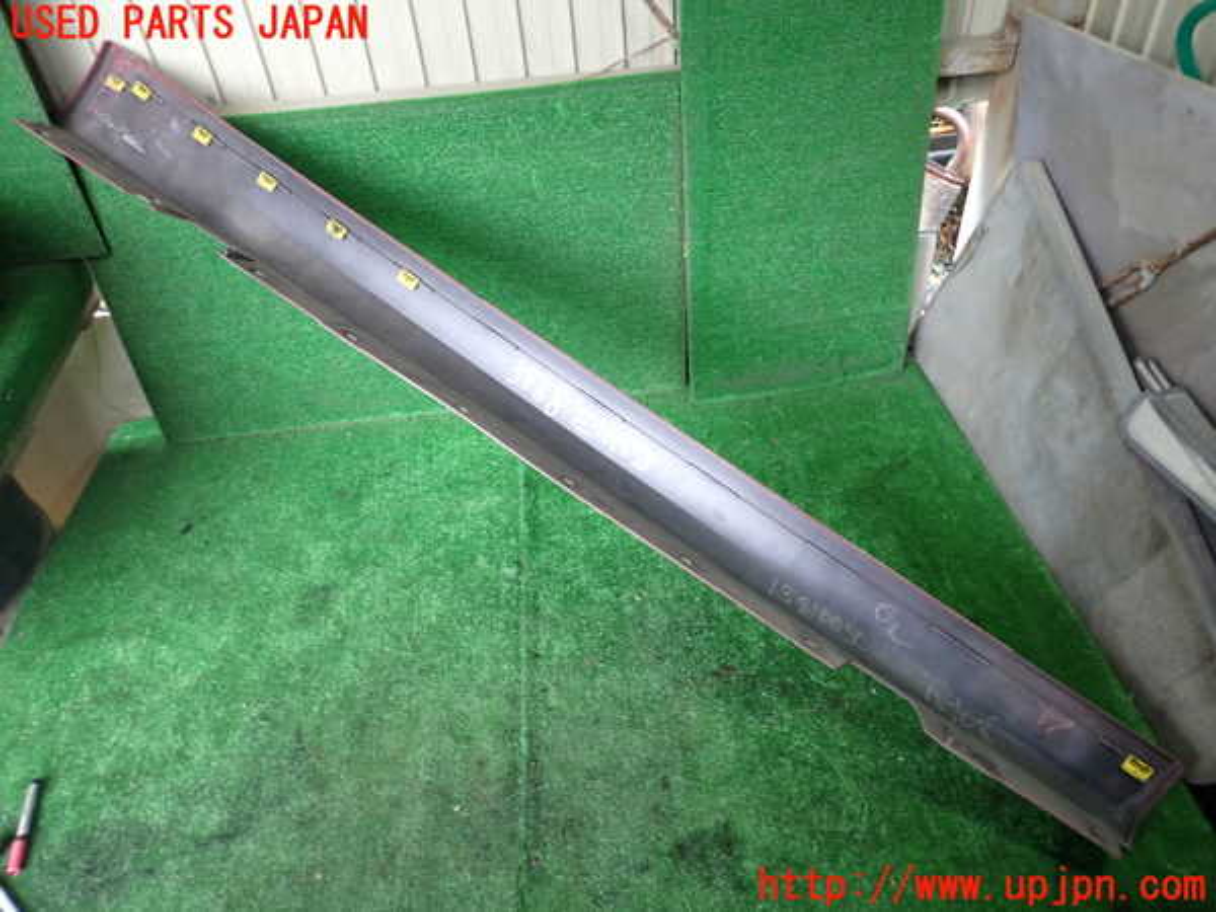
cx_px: 608
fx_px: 878
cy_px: 456
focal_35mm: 25
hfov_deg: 69.4
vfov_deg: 54.9
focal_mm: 4.5
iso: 250
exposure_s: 1/30
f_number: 2
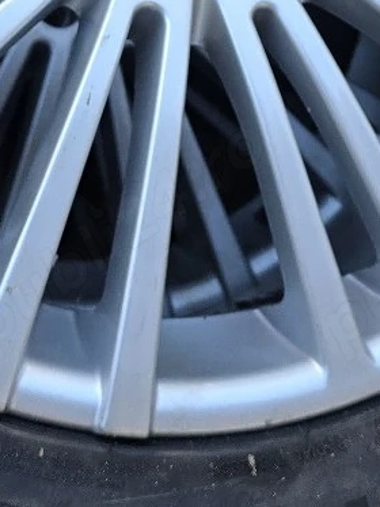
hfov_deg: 18.0
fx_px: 1202
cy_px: -63
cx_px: 208
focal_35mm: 82
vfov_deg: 22.4
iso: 50
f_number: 1.7
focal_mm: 6.3
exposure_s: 1/182
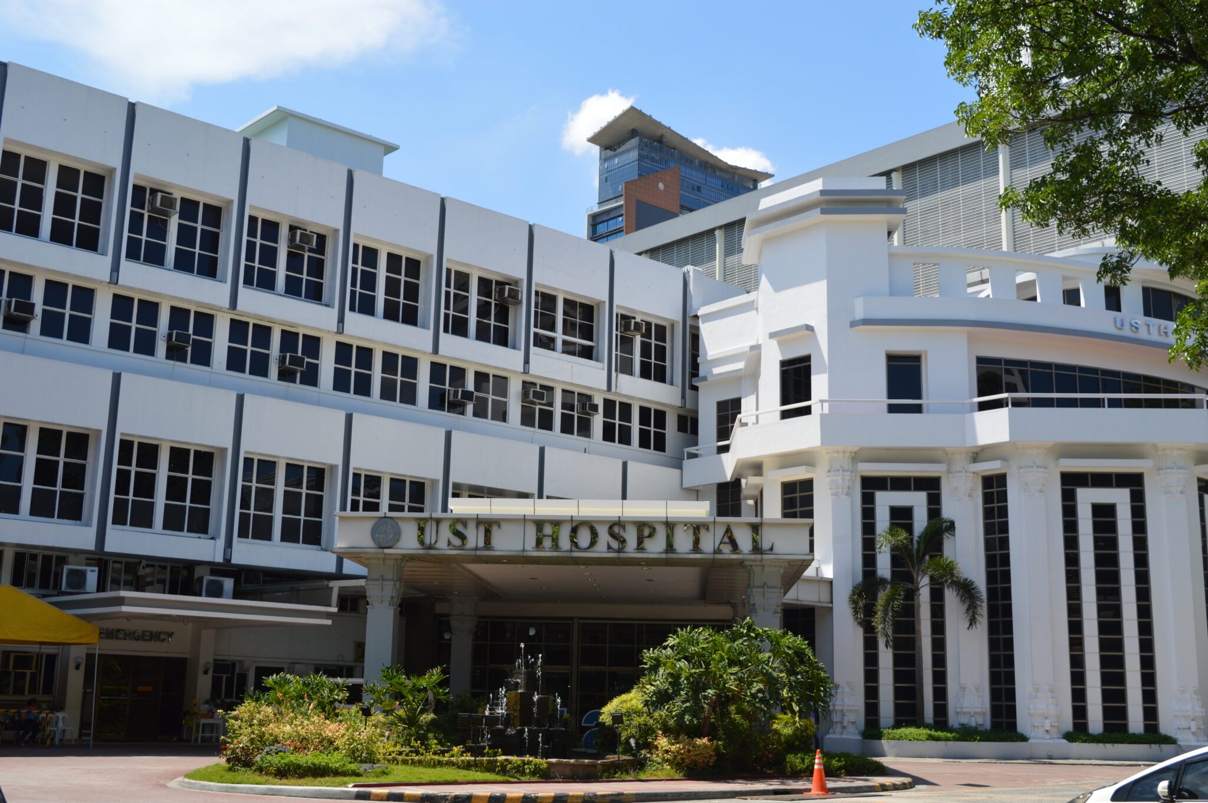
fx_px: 1358
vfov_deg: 33.0
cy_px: 402
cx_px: 604
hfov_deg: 48.0
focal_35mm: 40
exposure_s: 1/400
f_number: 7.1
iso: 100
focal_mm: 27
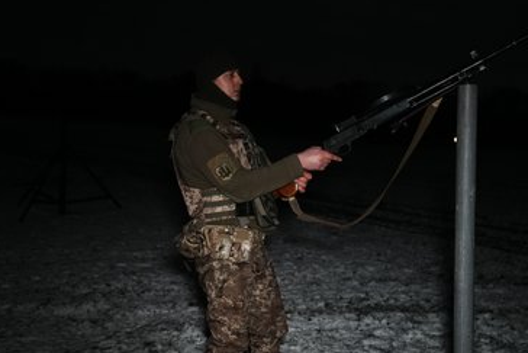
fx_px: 646
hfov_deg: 44.5
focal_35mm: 44
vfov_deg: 30.5
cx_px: 284
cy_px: 175
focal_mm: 40
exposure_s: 1/40
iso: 6400
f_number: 2.8
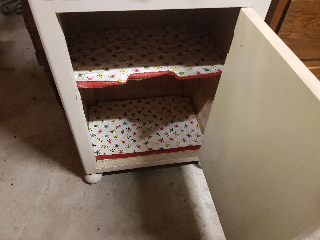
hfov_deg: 67.3
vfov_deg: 53.1
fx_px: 240
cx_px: 160
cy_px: 120
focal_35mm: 26
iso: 320
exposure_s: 1/10
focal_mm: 4.2
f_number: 1.7
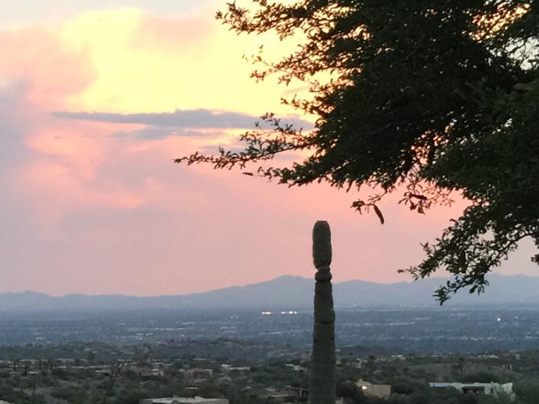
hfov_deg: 17.4
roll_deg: +0.6
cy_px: 371
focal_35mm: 107
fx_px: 1666
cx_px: -137
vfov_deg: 13.7
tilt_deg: -1.1
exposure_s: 1/30
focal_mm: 4.15
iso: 40
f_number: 2.2
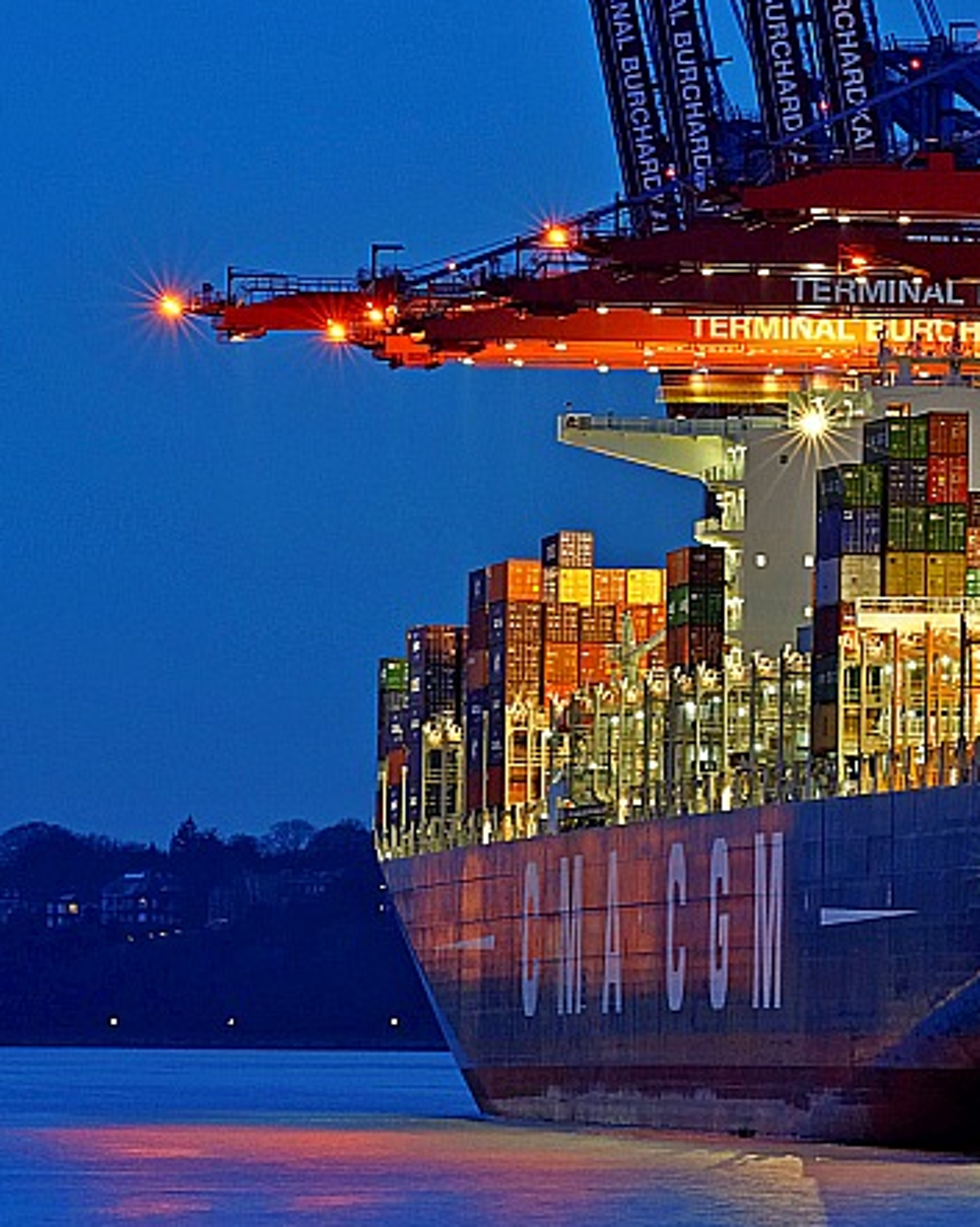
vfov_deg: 4.4
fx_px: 15787
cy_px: 293
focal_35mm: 435
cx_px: 1188
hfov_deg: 3.5
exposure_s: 3
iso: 200
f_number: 13
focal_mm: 200
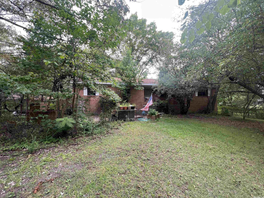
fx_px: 99
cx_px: 132
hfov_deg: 106.2
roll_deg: +0.1
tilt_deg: +1.9
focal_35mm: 13
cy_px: 99
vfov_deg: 89.9
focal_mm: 1.57
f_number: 1.8
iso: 32
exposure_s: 1/99
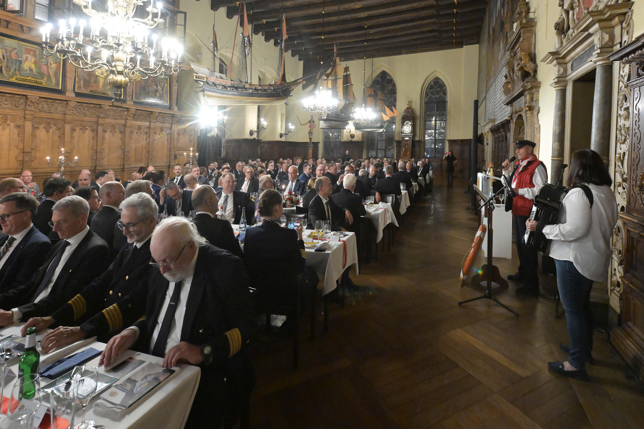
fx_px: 286
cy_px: 214
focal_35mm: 16
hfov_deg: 96.7
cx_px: 322
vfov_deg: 73.7
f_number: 5.6
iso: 8000
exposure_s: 1/60
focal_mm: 16
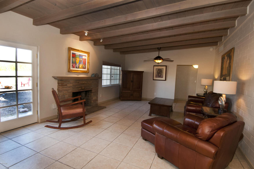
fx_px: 127
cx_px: 127
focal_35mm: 18
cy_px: 84
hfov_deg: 90.1
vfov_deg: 67.3
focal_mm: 12
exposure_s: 1/60
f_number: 5.6
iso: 400
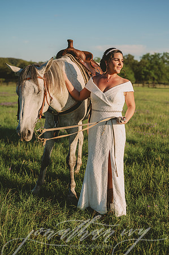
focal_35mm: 50
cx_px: 84
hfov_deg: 26.9
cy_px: 128
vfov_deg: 39.6
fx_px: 353
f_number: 2.8
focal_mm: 50
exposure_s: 1/1600
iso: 80
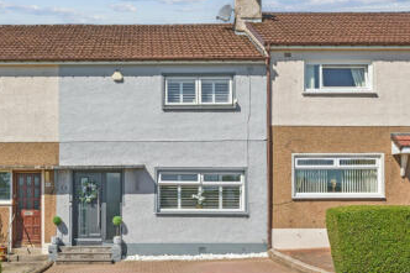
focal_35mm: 43
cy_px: 161
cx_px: 151
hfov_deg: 45.0
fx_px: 489
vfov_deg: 31.1
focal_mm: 20.5
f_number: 22
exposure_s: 1/100
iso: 320
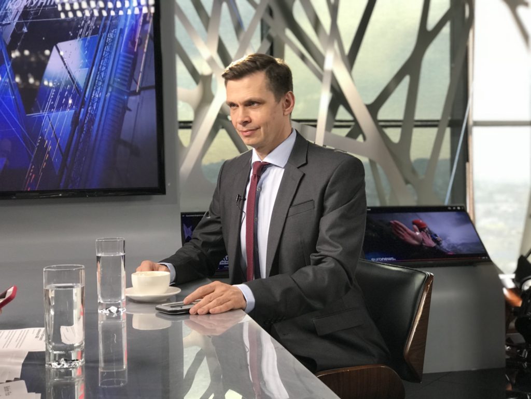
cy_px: 200
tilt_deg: -2.6
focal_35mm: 57
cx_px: 266
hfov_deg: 33.8
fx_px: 874
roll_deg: +1.0
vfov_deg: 25.7
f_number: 2.8
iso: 125
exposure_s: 1/63
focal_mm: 6.6
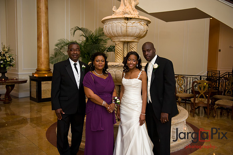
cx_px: 116
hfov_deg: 55.8
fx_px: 220
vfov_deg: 38.8
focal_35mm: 34
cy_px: 78
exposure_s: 1/125
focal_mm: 34
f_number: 3.2
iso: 1600
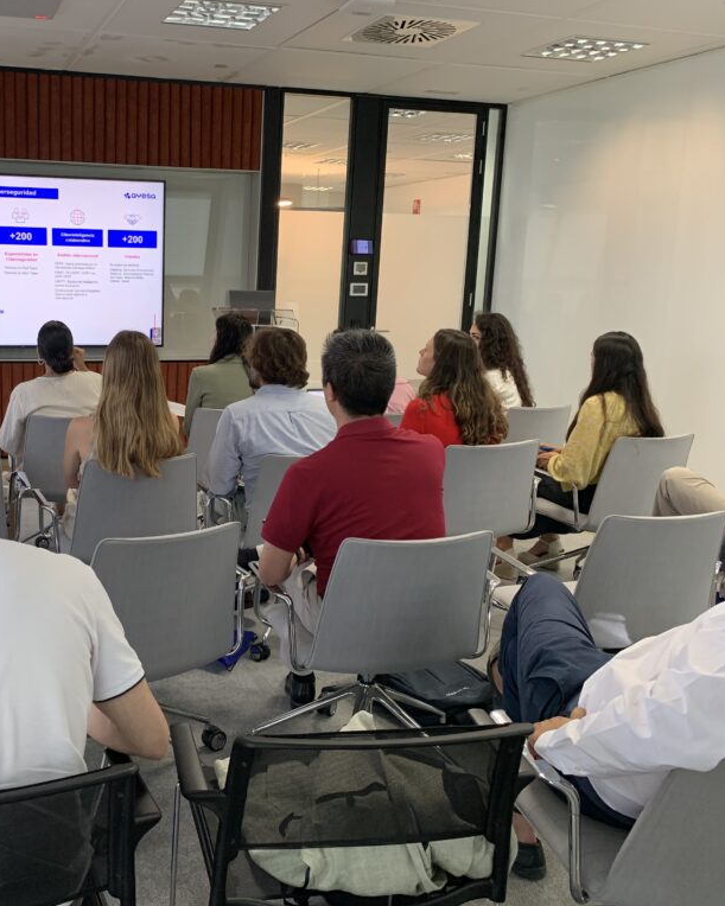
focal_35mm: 34
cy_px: 452
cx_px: 159
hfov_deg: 41.7
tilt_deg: -10.5
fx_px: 912
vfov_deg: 52.8
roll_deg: -0.9
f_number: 1.8
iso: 125
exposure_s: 1/60
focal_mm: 4.25
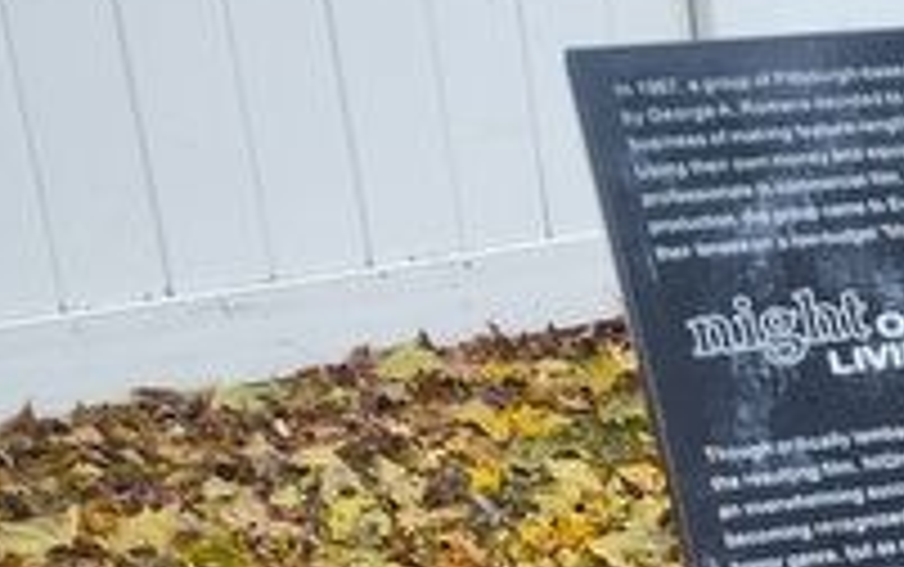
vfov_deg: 12.6
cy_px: 922
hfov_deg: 19.7
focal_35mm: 97
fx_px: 2392
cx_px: 1169
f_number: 1.8
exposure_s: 1/120
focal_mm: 5.56
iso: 117
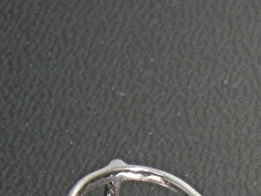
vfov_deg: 6.9
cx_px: 135
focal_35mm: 211
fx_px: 1592
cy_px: 305
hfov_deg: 9.4
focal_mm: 10.6
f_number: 8
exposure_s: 1/30
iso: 800
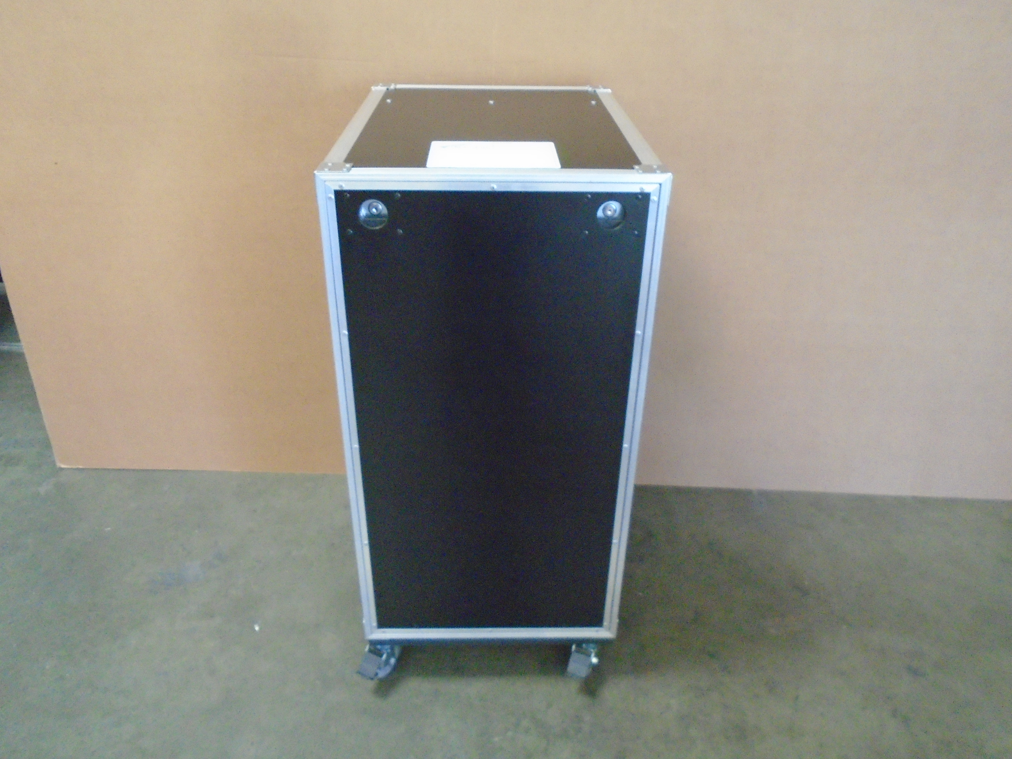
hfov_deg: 67.3
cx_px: 506
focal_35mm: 26
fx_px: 760
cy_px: 380
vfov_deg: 53.1
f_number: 3.2
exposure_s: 1/40
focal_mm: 4.6
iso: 800
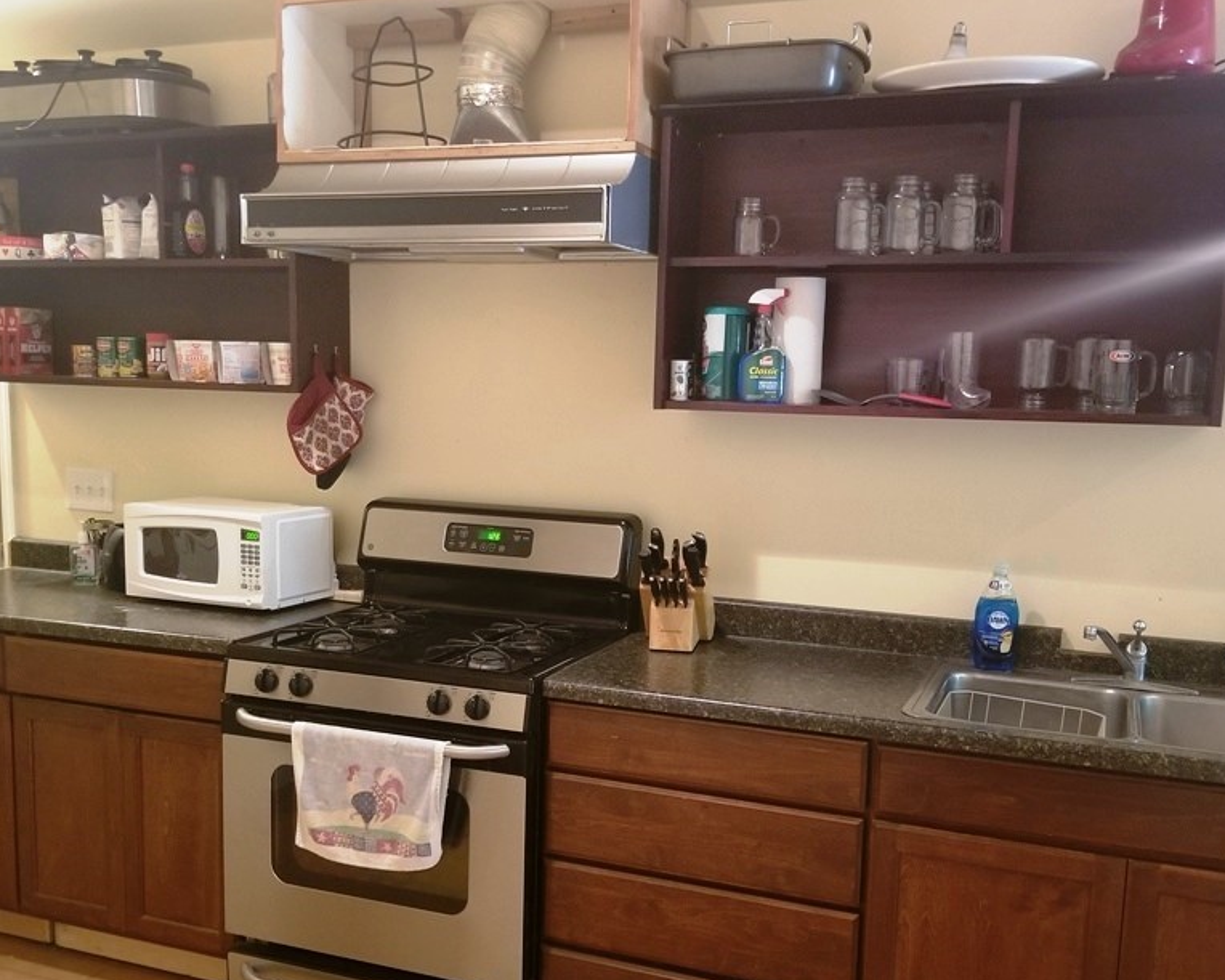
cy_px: 603
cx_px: 654
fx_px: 1233
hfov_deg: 52.8
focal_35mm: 34
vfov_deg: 43.1
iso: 200
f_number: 1.7
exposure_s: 1/11
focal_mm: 4.25
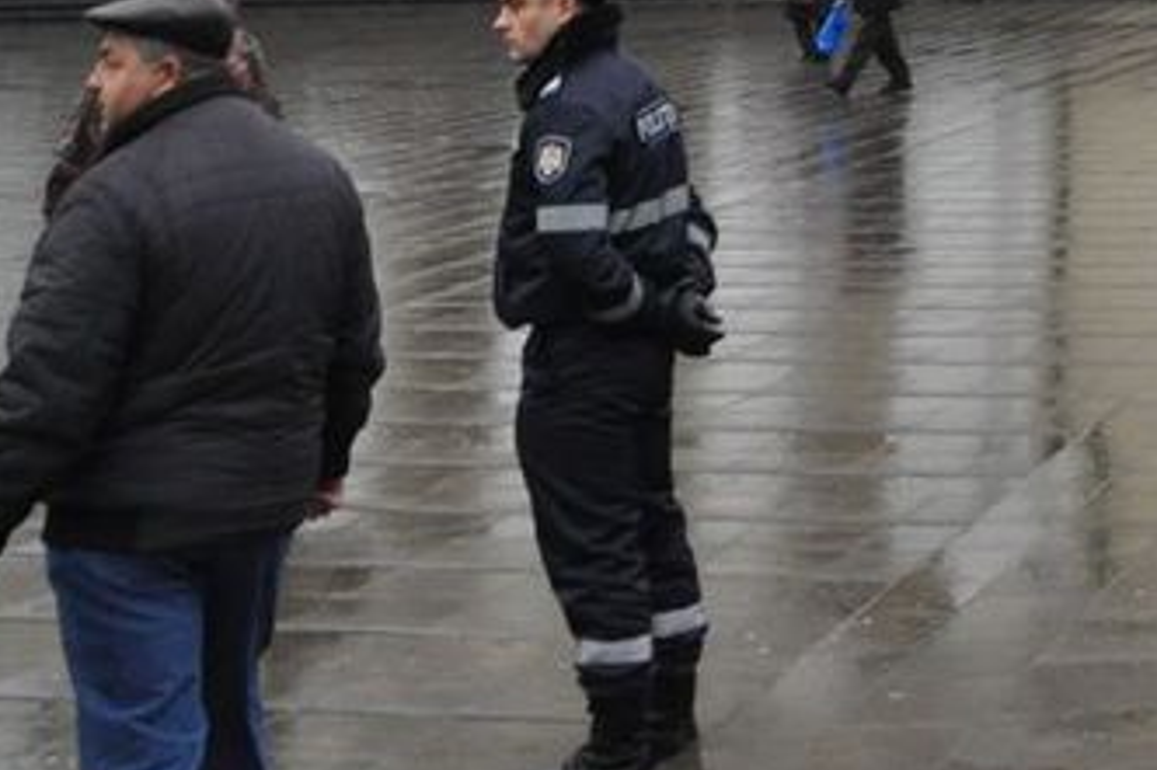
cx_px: 1697
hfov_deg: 17.7
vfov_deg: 12.0
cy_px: -662
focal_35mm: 104
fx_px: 3341
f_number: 7.1
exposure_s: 1/200
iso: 1000
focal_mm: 18
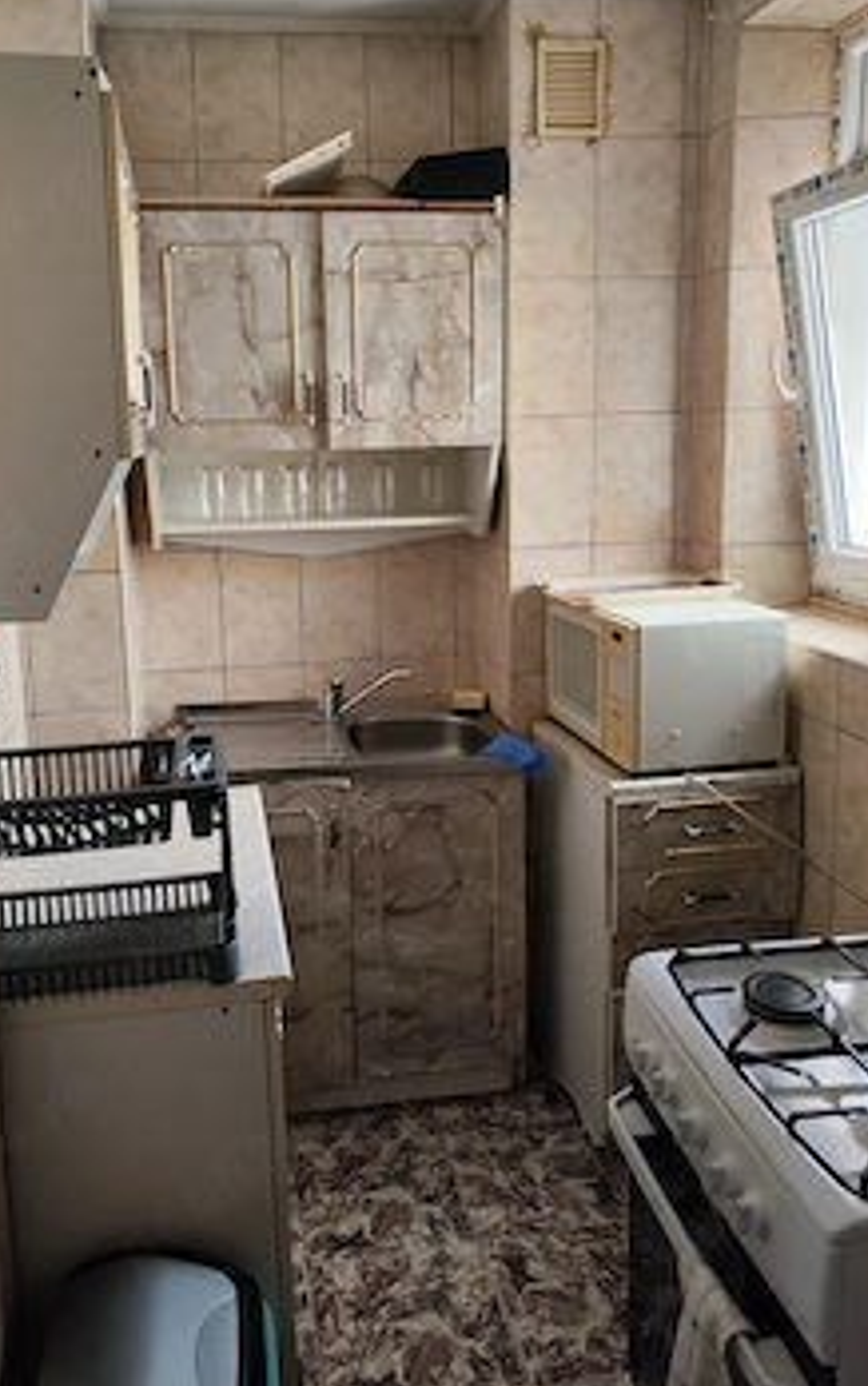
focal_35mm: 28
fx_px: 1058
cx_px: 386
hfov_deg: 44.5
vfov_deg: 66.3
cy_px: 625
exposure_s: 1/100
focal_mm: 7.01
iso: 150
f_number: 1.69
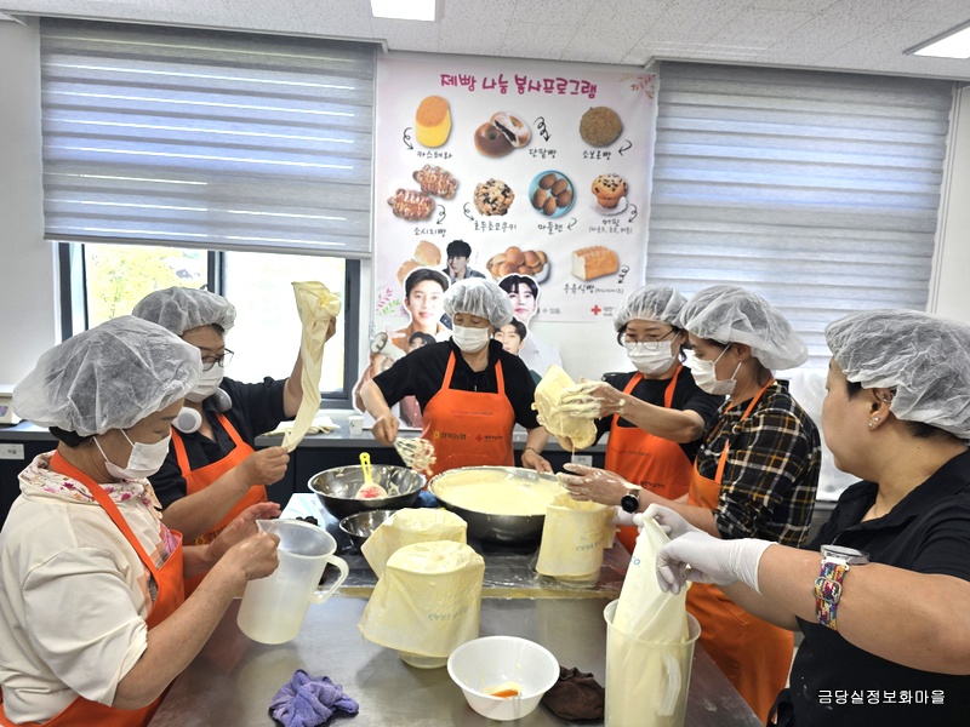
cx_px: 485
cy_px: 364
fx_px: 644
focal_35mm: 23
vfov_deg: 58.9
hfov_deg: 73.9
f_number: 1.7
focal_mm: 6.3
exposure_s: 1/120
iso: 32
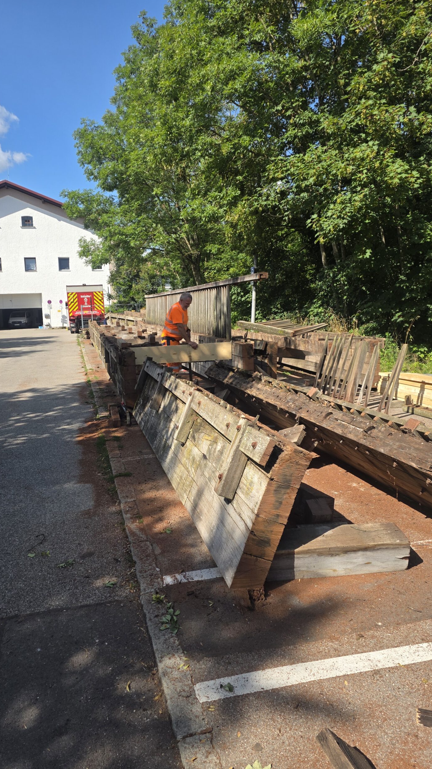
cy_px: 389
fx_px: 529
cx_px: 191
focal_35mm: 26
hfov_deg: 44.3
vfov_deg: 71.9
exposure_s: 1/3203
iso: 80
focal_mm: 6.3
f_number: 1.7
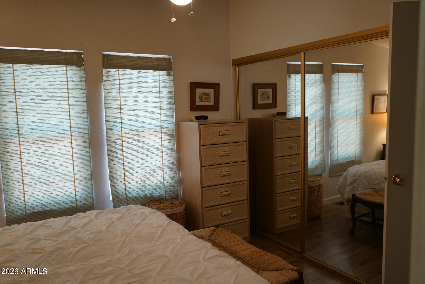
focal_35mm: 29
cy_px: 142
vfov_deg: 45.0
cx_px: 212
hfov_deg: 63.7
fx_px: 342
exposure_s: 1/160
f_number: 3.5
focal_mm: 29
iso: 2000
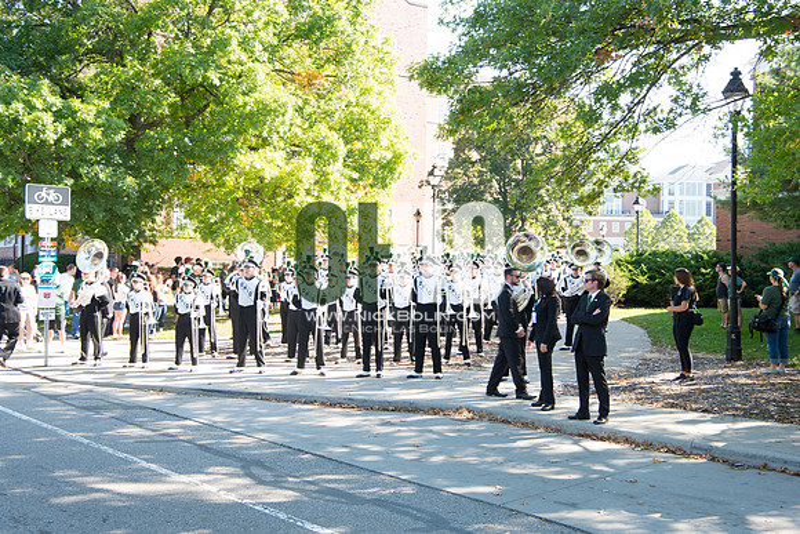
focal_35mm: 40
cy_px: 267
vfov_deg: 33.4
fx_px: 889
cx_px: 400
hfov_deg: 48.4
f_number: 9
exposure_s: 1/25
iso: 125
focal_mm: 40
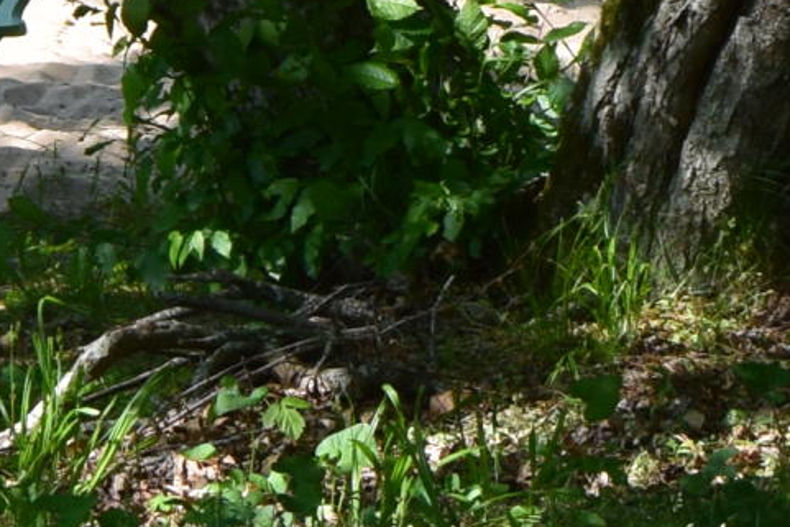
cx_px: -1368
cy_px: -400
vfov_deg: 2.8
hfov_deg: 4.1
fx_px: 10668
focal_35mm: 486
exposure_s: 1/250
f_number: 10
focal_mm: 52
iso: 400
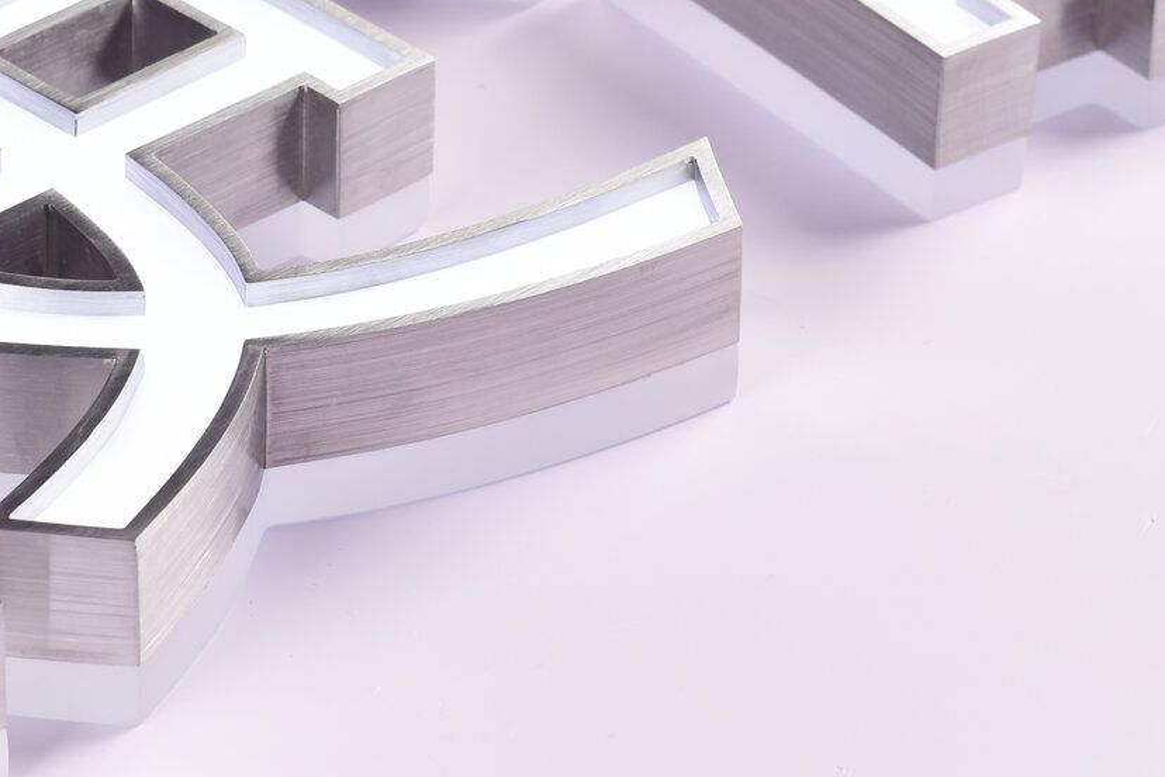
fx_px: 5630
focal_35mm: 174
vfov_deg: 7.9
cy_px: 146
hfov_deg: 11.8
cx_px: 439
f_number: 5.6
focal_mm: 50
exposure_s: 1/125
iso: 100
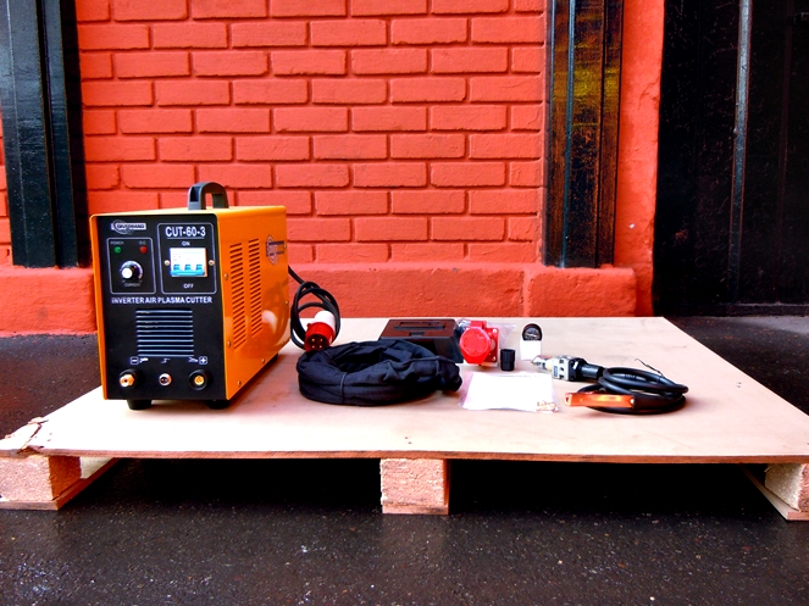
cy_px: 303
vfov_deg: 46.8
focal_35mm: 30
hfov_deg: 60.0
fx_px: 701
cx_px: 404
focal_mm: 5.4
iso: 160
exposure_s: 1/60
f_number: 3.5
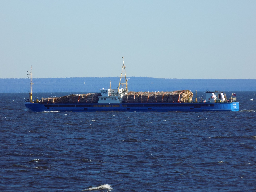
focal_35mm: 358
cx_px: 128
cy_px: 96
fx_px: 2648
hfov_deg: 5.5
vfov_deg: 4.2
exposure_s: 1/250
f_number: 5.9
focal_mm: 63.7
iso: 80
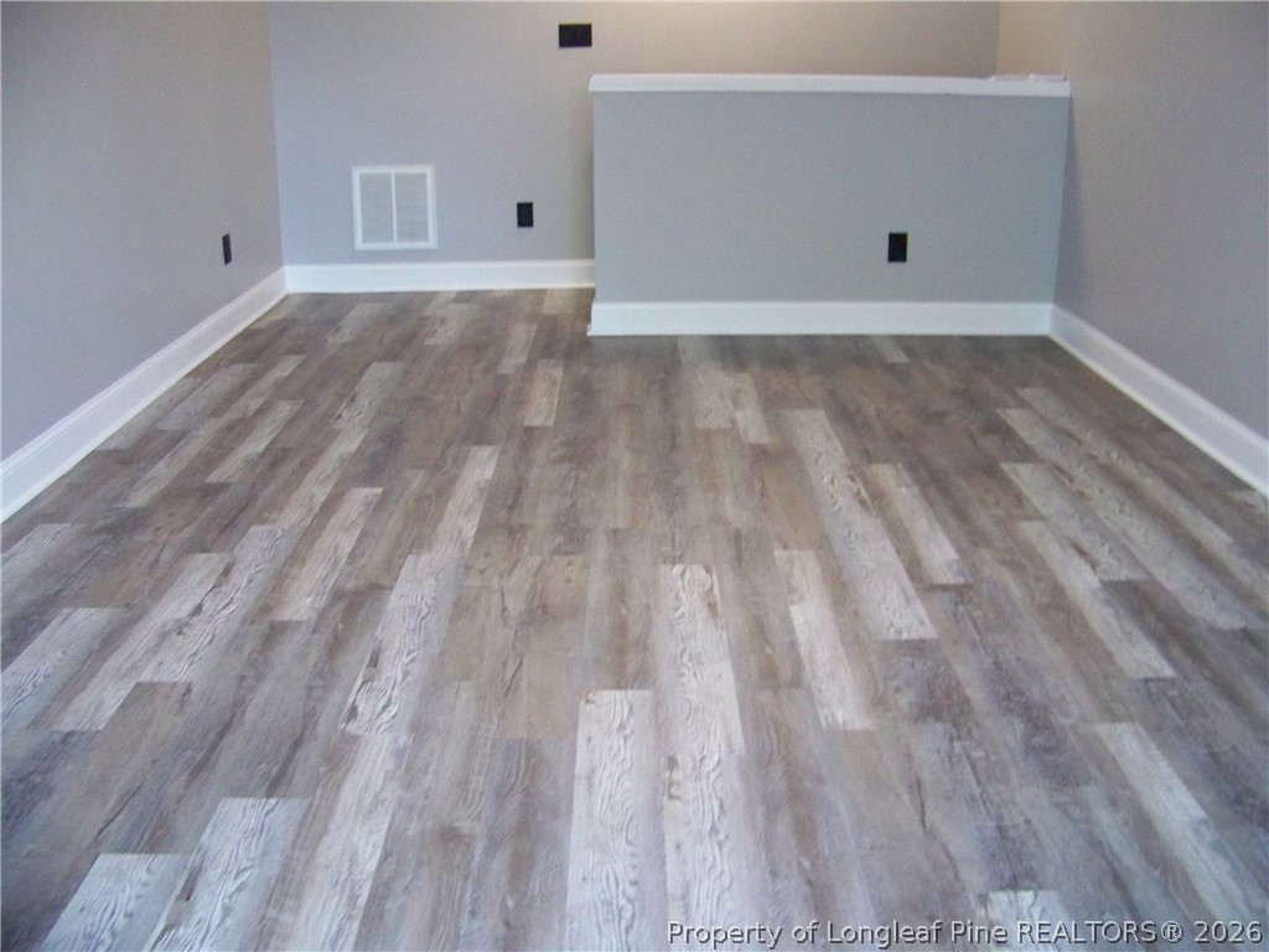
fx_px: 1320
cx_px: 634
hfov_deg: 51.4
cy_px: 476
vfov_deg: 39.7
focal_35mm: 36
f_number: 2.8
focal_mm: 5.85
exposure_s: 1/30
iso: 320
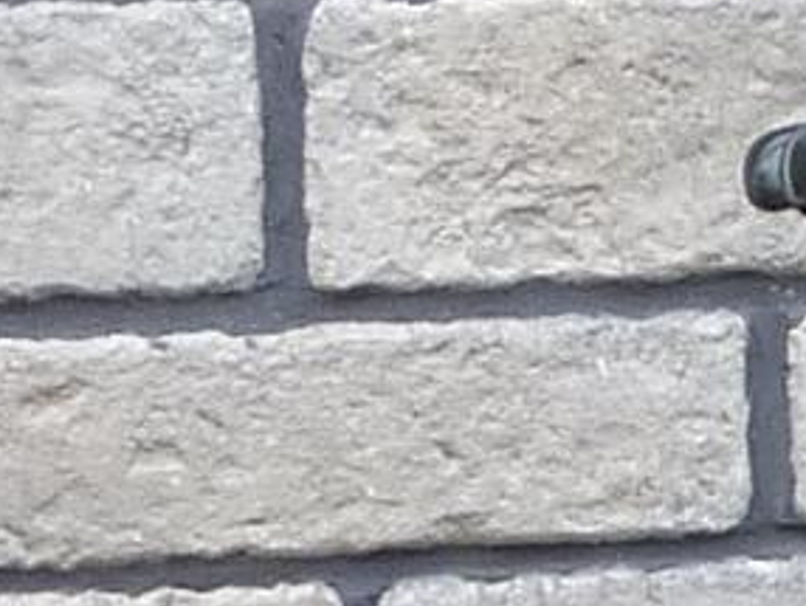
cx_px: 1880
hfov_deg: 4.9
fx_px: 9252
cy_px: 1195
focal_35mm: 397
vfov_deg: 3.7
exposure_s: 1/6
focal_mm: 6.5
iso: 80
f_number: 3.6
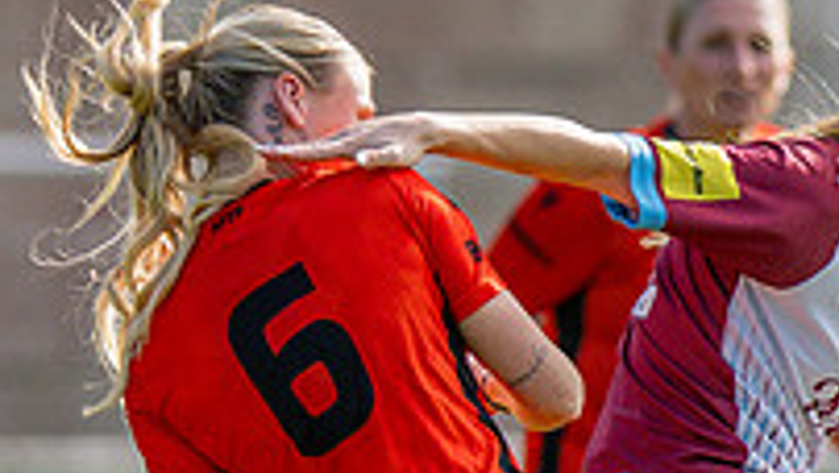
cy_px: 607
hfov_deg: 1.1
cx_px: 216
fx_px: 41857
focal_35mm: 1880
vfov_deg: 0.6
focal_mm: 300
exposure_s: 1/3200
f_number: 2.8
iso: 200
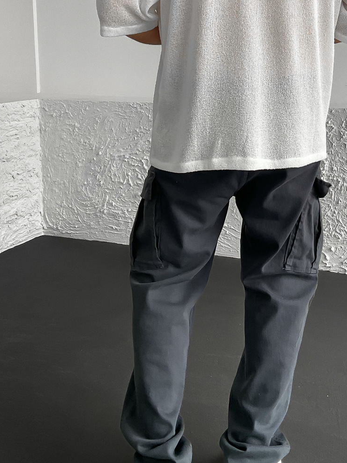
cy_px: 142
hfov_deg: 30.6
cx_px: 240
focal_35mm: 47
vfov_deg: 39.8
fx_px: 628
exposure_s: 1/120
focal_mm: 3
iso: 64
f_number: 1.8
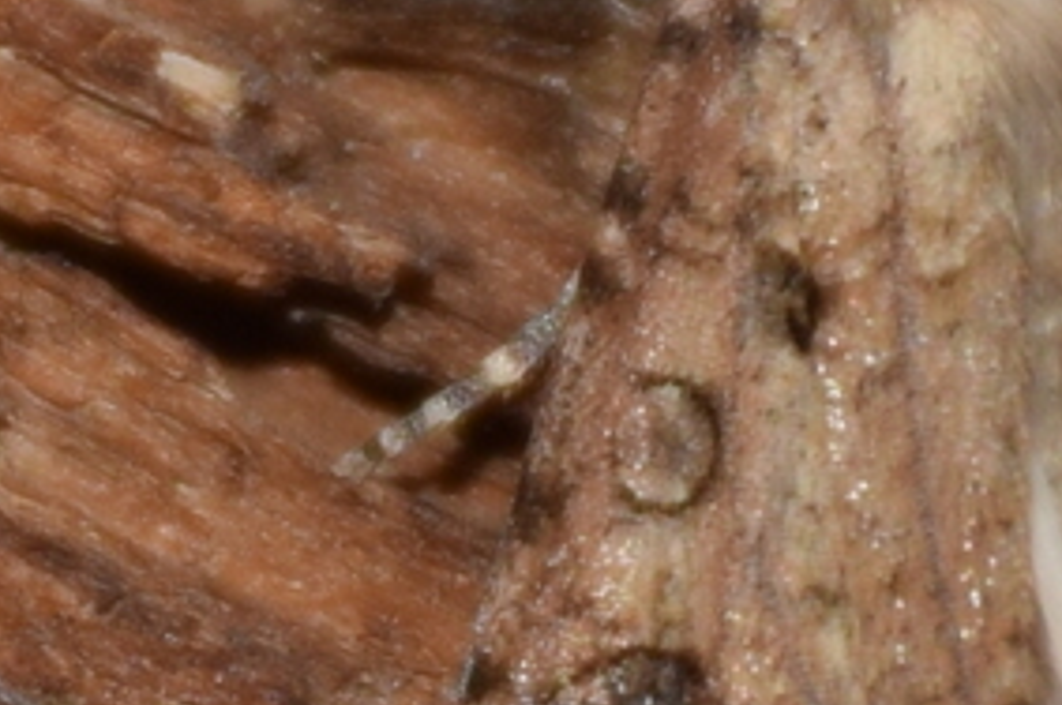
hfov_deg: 2.9
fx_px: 21009
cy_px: 566
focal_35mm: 713
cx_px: 814
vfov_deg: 1.9
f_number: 5.6
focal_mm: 140
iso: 320
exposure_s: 1/60
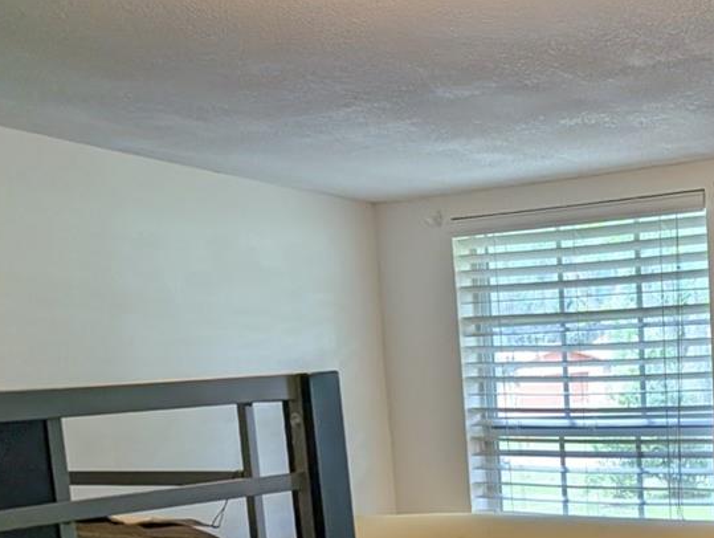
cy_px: 664
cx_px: 616
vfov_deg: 19.4
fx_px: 1467
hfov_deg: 26.6
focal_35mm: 71
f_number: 1.68
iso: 129
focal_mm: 6.9
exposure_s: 1/120
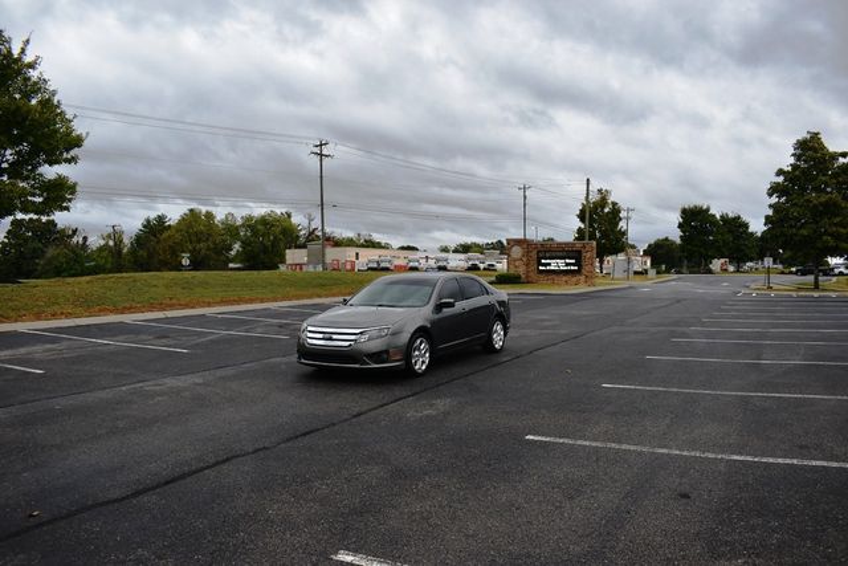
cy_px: 283
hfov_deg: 67.4
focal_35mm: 27
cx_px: 424
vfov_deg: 48.0
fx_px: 636
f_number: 5
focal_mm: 18
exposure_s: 1/250
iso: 400
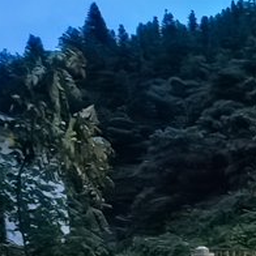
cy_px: 366
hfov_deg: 17.8
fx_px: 694
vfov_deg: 18.8
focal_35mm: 83
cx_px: 427
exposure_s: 1/20
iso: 2000
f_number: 2.2
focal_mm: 1.95
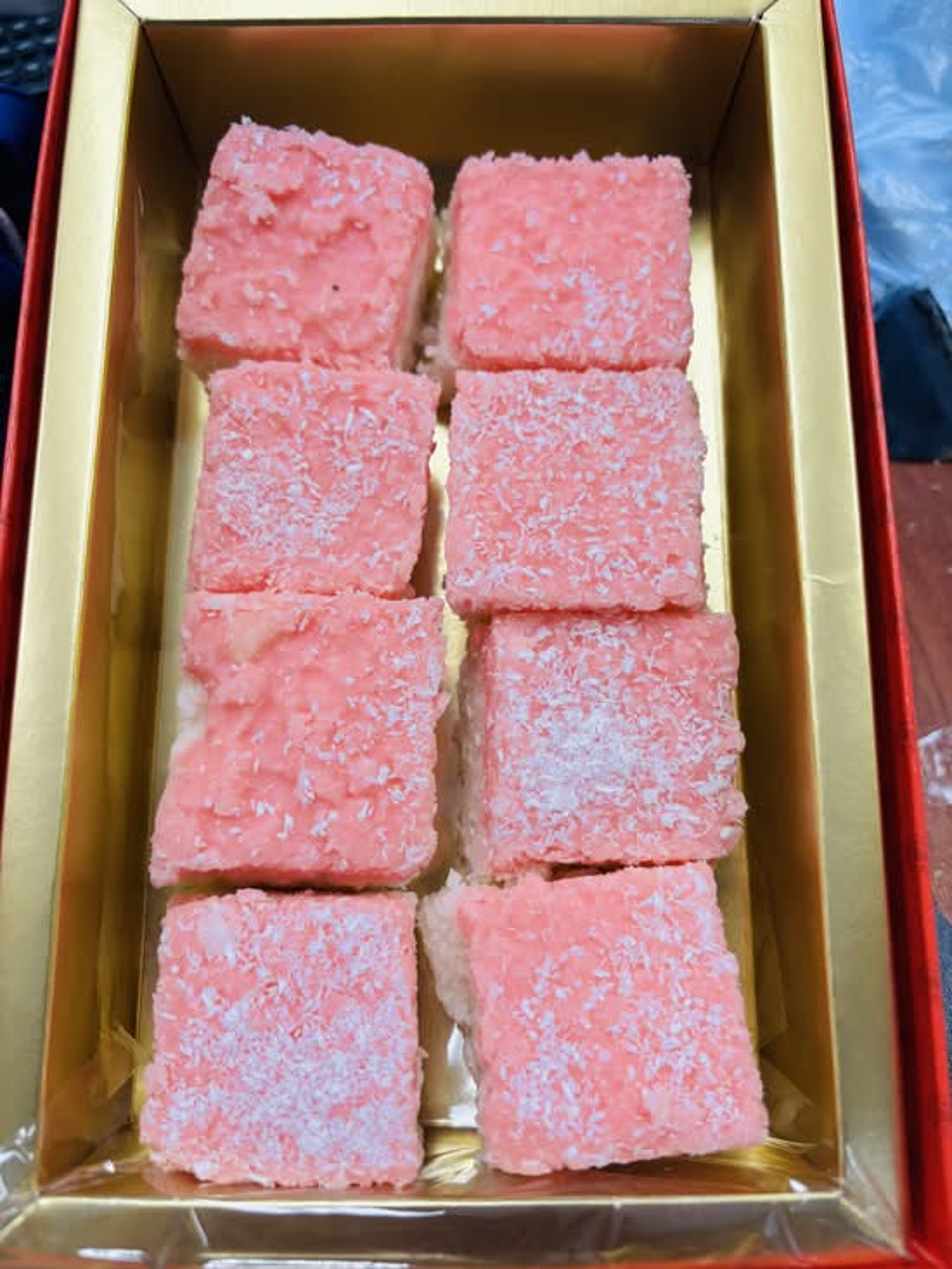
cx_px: 476
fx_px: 953
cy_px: 634
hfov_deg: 53.1
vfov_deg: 67.3
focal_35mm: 26
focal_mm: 5.96
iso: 40
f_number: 1.6
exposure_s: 1/63
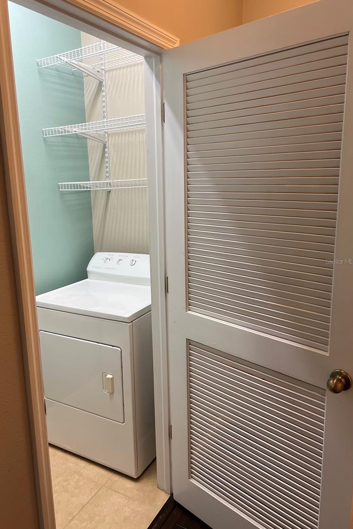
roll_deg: +1.6
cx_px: 153
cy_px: 261
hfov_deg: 46.3
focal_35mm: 28
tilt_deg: -13.3
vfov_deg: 65.5
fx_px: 412
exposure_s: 1/120
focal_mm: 5.7
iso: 125
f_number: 1.5
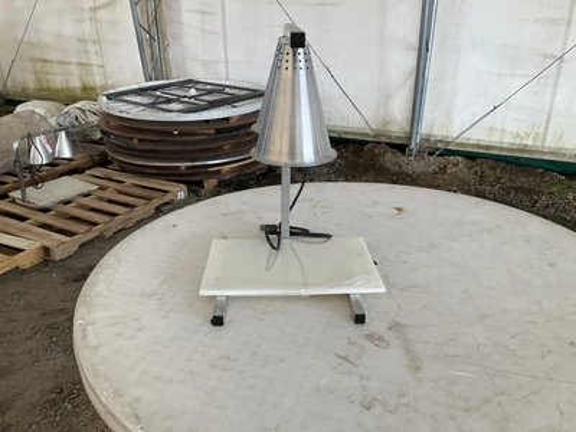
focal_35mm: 29
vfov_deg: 48.2
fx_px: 483
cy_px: 216
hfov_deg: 61.7
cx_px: 288
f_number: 1.8
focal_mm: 3
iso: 32
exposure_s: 1/122
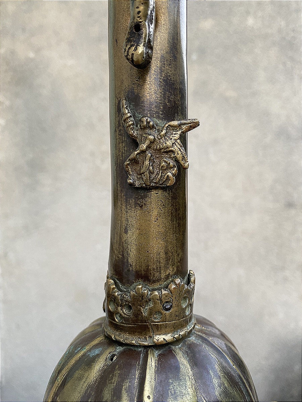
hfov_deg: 54.9
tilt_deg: -1.6
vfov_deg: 69.4
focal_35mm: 25
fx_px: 291
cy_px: 201
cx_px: 151
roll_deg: +0.9
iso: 125
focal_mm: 4.25
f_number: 1.8
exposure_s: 1/109
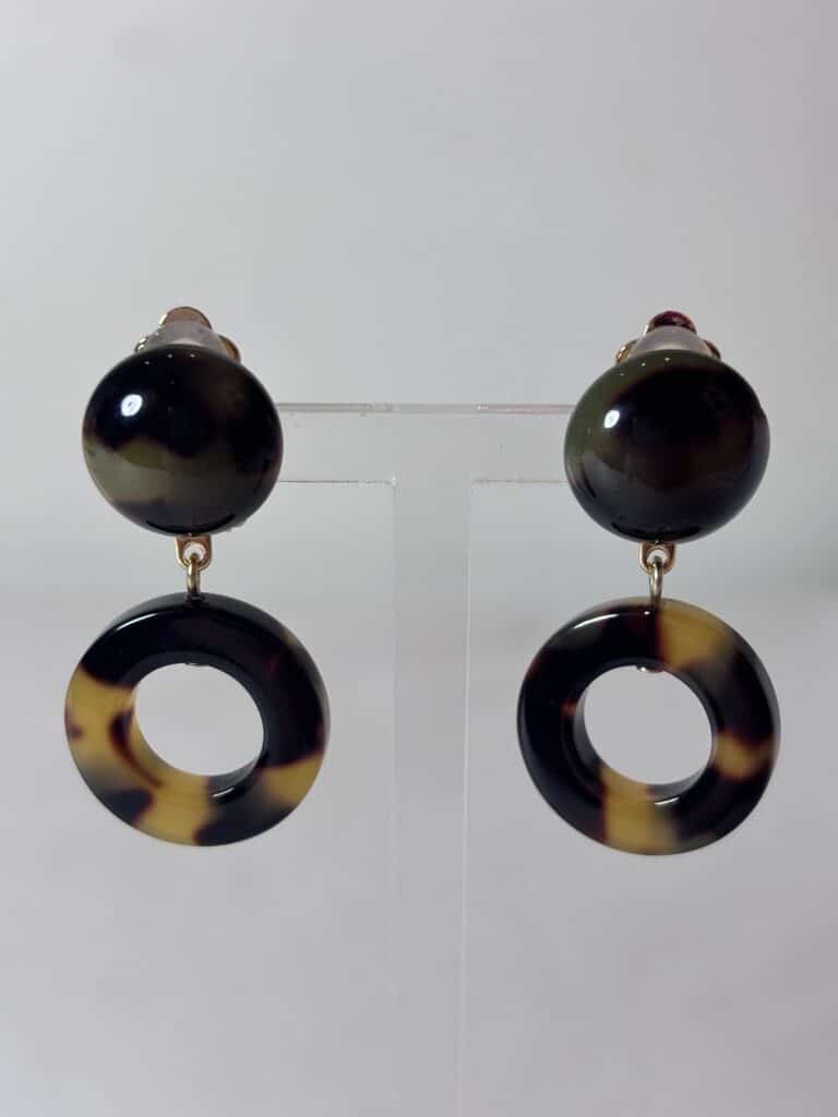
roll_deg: -1.5
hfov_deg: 28.0
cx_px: 419
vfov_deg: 36.8
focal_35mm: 52
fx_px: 1678
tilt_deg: -19.5
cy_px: 558
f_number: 1.6
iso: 25
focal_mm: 5.96
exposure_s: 1/130
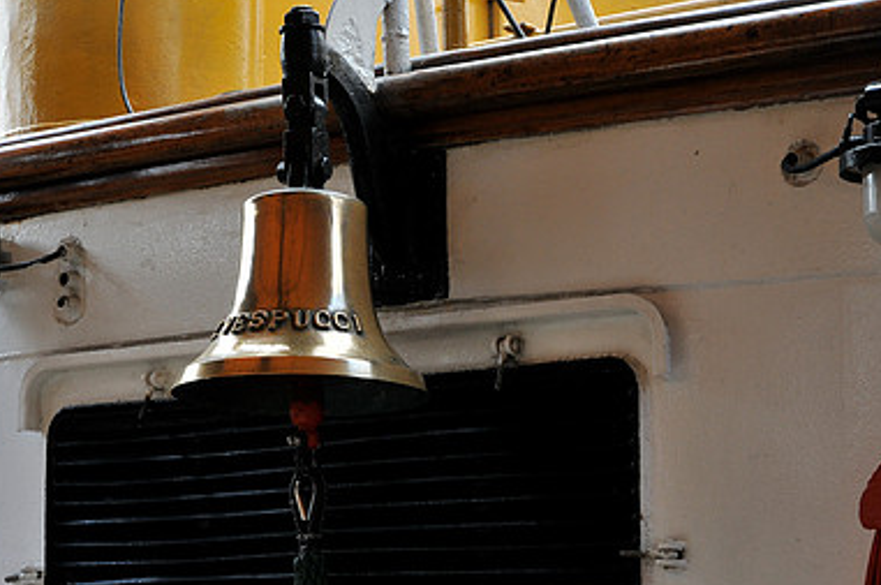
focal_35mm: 103
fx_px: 2512
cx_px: 303
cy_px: 318
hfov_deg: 19.8
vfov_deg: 13.3
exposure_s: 1/160
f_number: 6.3
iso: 200
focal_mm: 45
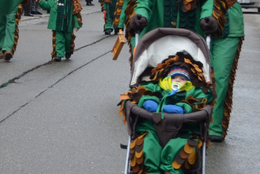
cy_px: 53
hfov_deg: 15.4
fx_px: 853
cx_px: -181
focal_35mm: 118
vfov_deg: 11.6
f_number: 5.6
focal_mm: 20
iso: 200
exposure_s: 1/125
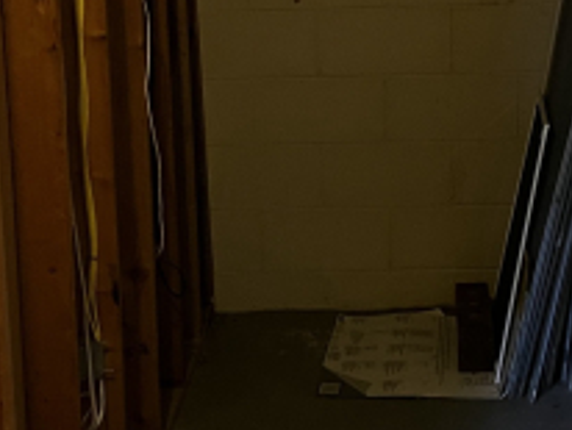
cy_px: 180
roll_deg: +1.7
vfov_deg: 17.6
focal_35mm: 84
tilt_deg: -13.4
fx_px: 1390
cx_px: 354
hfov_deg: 23.2
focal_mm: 5.1
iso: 800
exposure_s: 1/30
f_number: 1.6
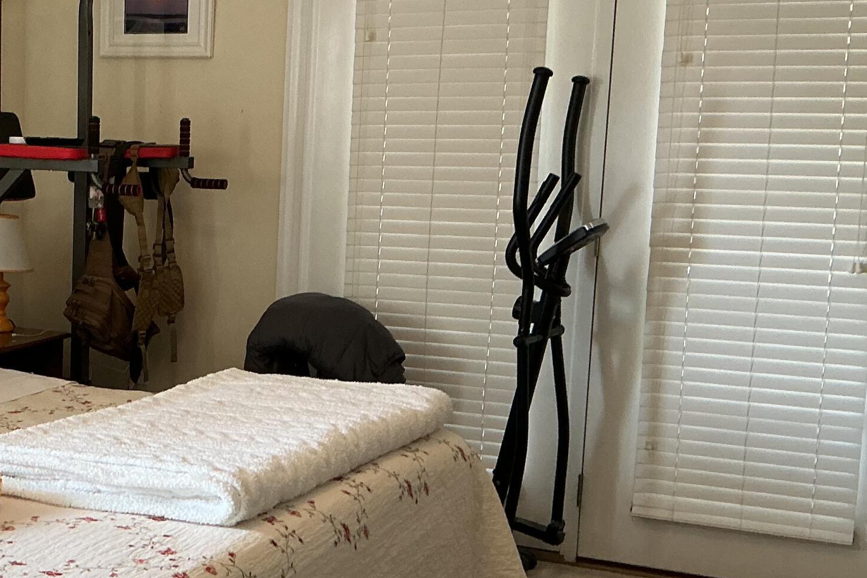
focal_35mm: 62
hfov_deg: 30.6
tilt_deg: -8.1
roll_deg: -1.1
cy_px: 355
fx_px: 1493
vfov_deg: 21.9
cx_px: 52
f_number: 1.8
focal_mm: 3
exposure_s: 1/60
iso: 80
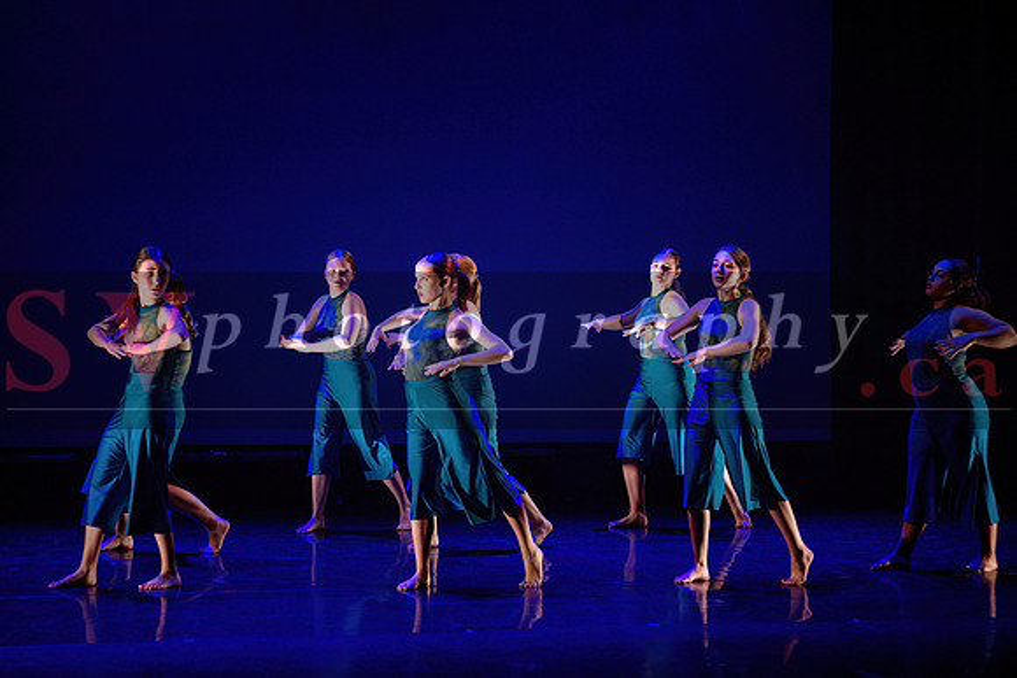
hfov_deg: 19.8
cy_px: 323
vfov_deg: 13.3
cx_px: 473
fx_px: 2909
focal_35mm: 103
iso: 1600
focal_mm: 95
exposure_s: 1/200
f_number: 2.8
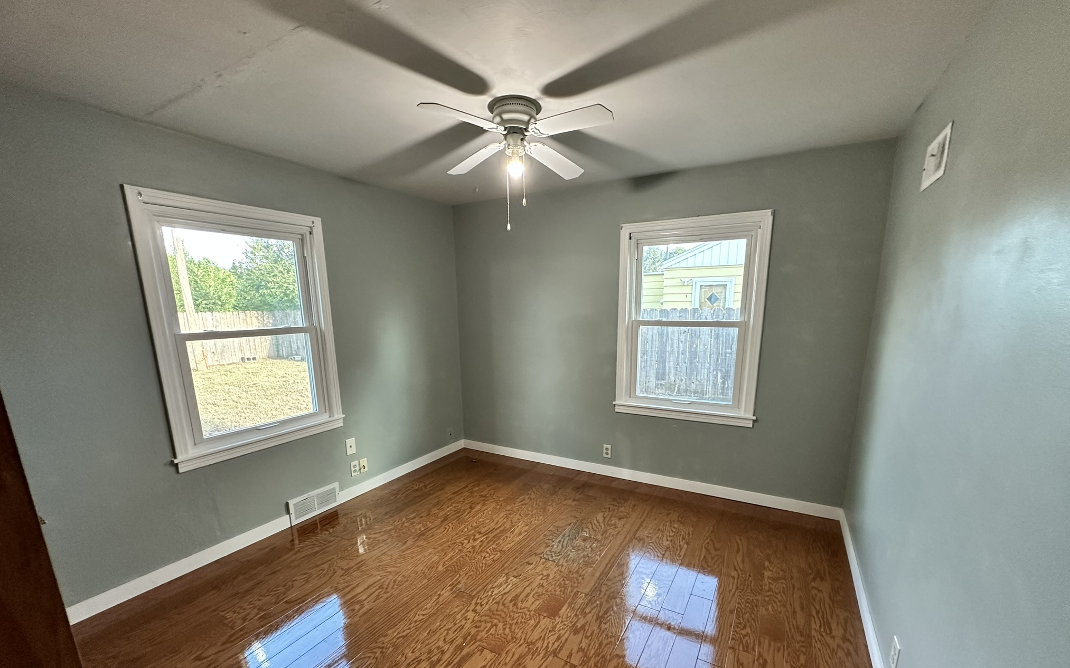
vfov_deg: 74.1
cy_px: 397
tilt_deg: -11.2
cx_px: 537
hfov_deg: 101.5
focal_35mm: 15
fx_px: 437
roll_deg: +0.1
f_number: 2.2
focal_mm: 2.22
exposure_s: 1/60
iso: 320
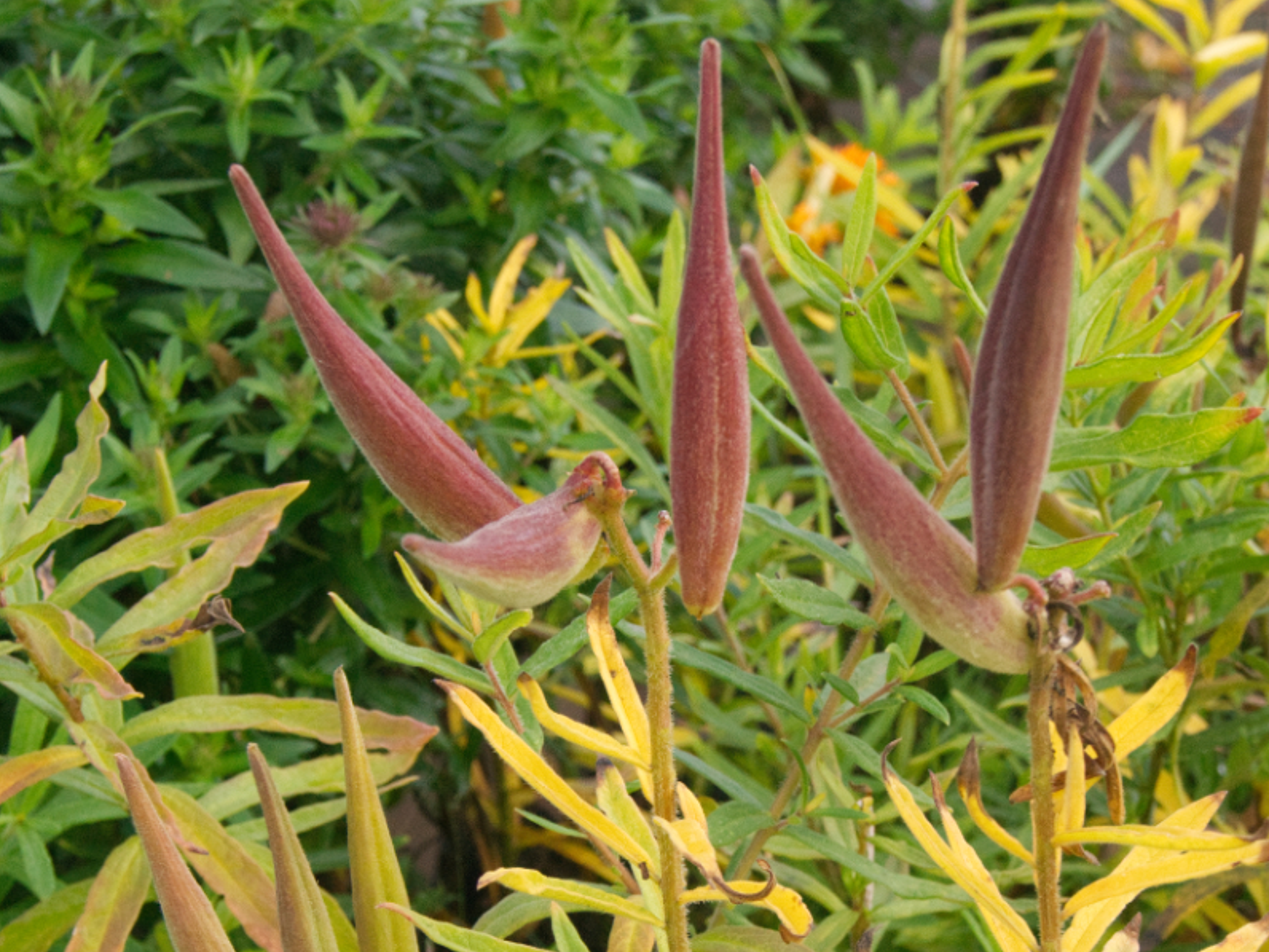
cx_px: 636
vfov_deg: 16.7
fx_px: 3189
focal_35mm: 87
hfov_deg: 22.5
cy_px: 907
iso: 1600
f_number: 10
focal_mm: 40
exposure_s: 1/500
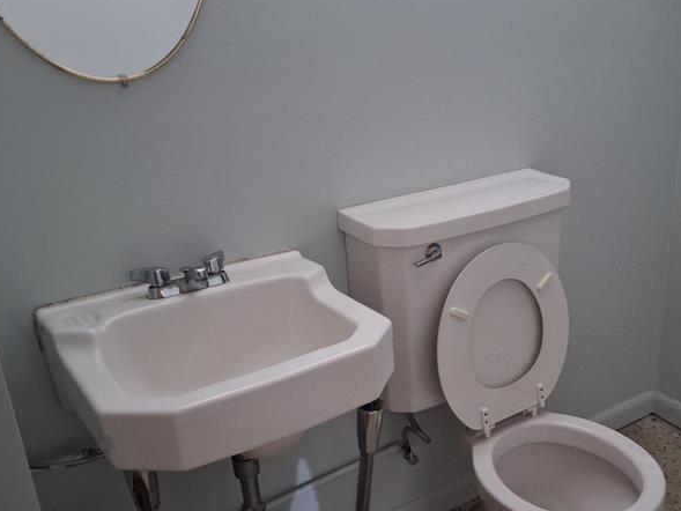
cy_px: 345
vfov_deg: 35.6
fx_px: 787
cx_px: 447
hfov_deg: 46.1
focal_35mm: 40
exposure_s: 1/11
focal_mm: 5.54
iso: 1250
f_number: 1.8
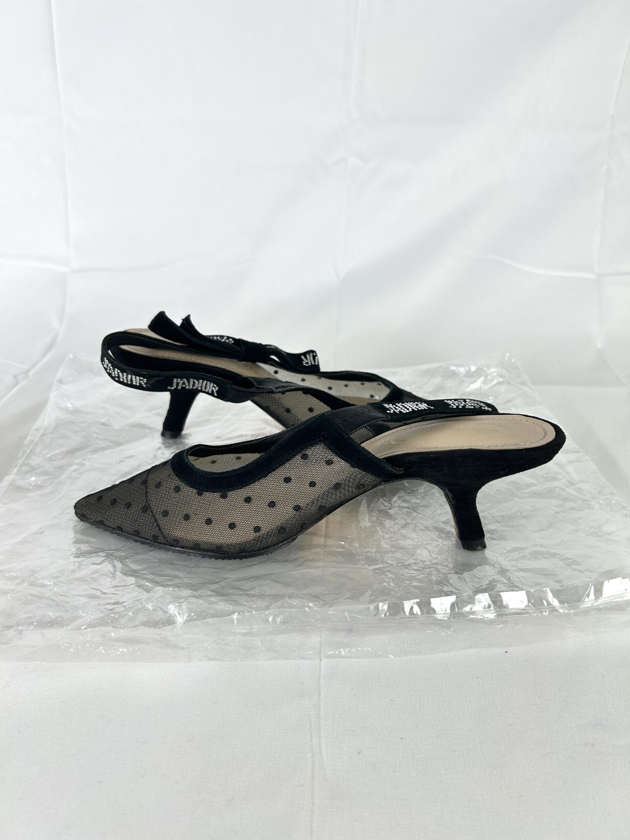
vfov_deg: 67.3
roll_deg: -2.1
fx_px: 631
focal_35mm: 26
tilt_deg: -27.8
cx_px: 315
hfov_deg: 53.1
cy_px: 420
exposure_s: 1/113
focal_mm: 5.7
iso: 32
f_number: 1.5
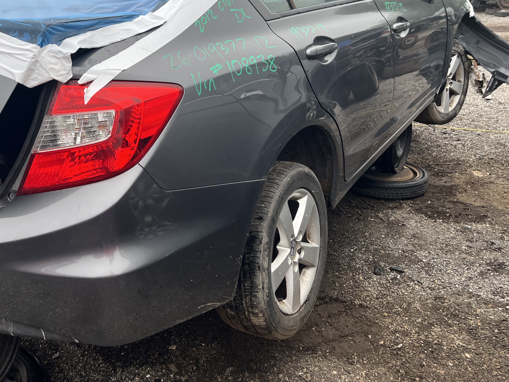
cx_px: 165
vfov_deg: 38.4
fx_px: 544
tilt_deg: -17.5
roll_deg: +4.3
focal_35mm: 37
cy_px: 141
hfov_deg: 49.2
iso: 50
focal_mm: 5.1
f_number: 1.6
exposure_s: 1/314
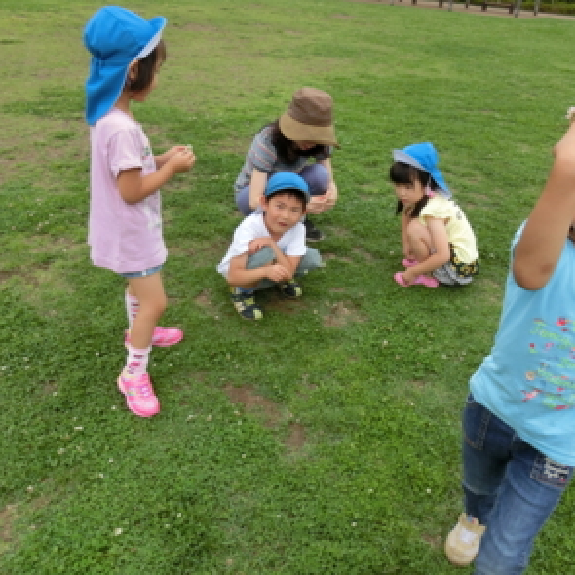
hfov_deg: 53.8
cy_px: 287
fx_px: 564
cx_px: 331
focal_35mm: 30
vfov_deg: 54.0
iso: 200
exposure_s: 1/1000
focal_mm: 4.5
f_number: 3.5
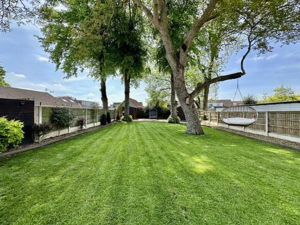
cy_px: 112
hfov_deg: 102.1
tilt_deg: -0.5
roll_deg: -0.1
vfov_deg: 85.7
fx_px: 121
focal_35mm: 14
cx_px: 150
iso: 40
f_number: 2.2
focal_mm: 2.22
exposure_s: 1/609
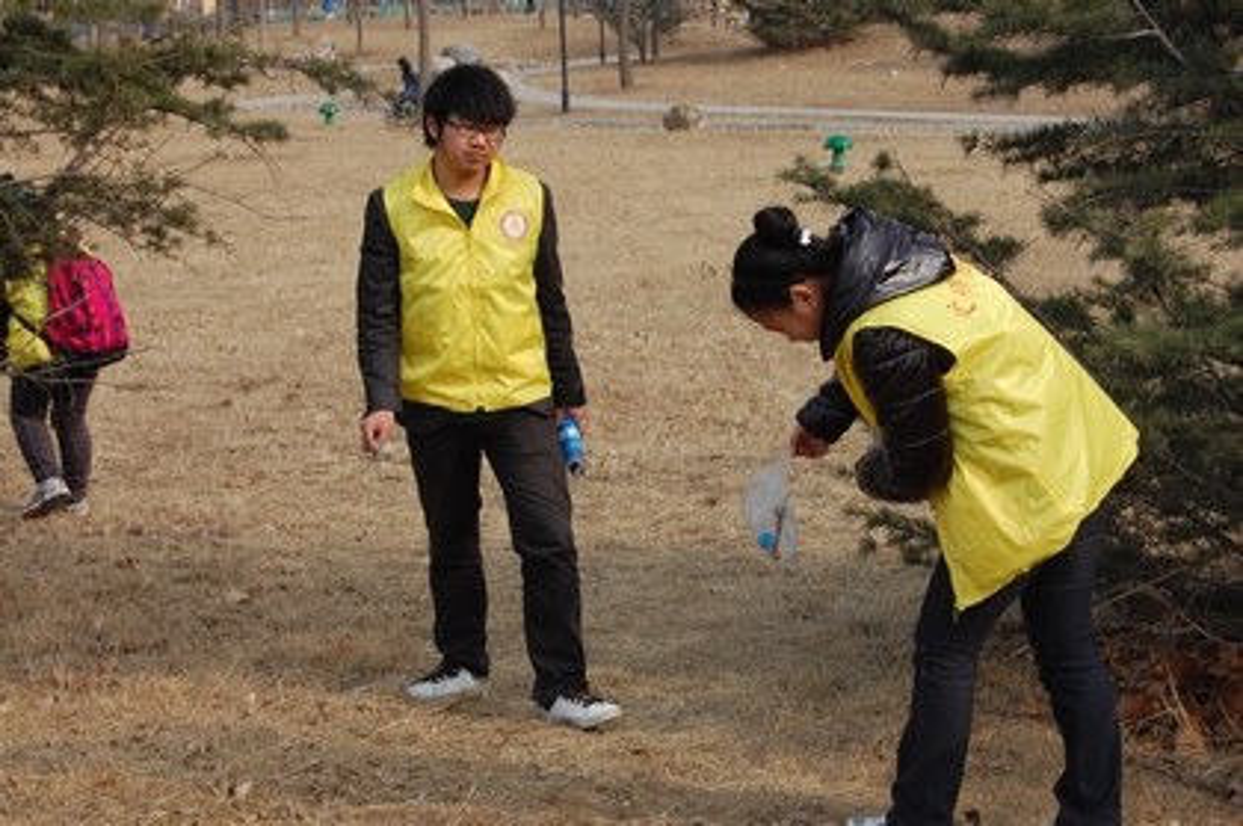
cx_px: 622
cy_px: 413
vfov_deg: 18.9
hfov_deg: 28.1
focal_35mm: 72
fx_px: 2483
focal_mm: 48
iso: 400
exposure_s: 1/400
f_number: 10
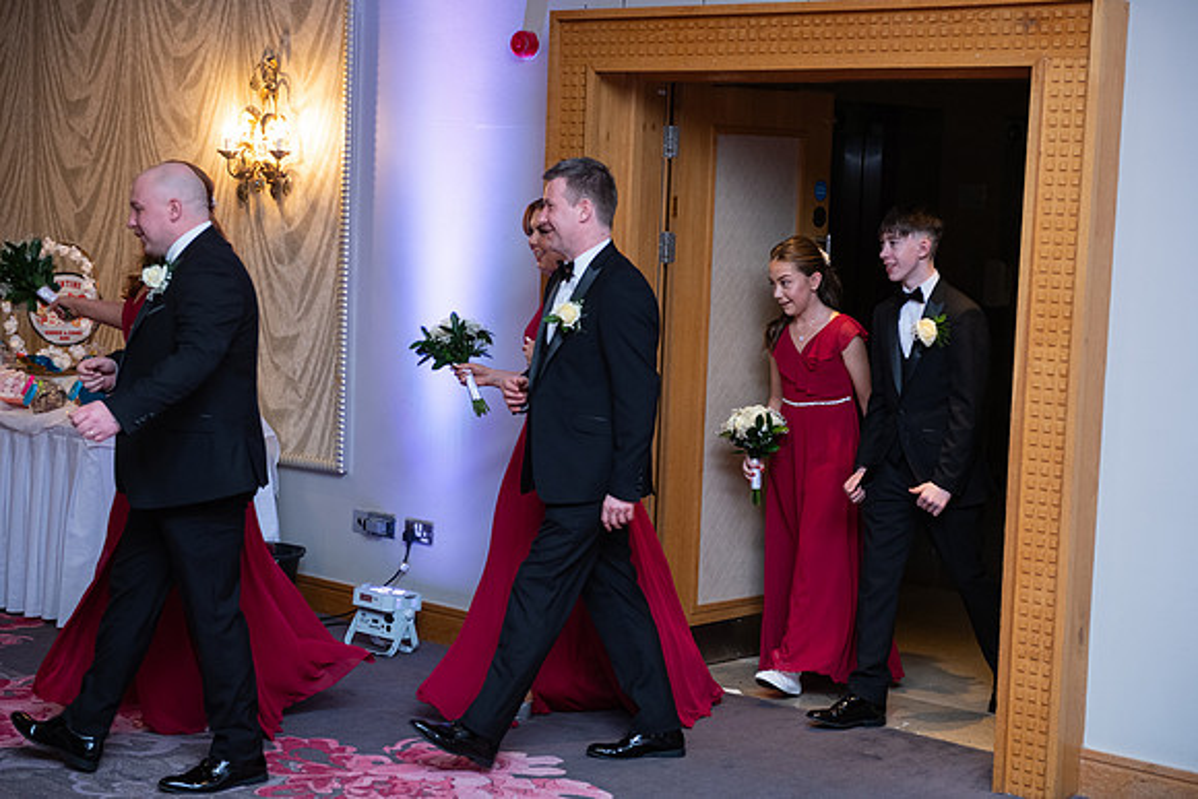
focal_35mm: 62
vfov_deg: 21.9
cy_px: 400
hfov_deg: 32.4
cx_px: 599
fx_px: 2064
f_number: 3.5
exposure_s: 1/160
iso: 800
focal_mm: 62
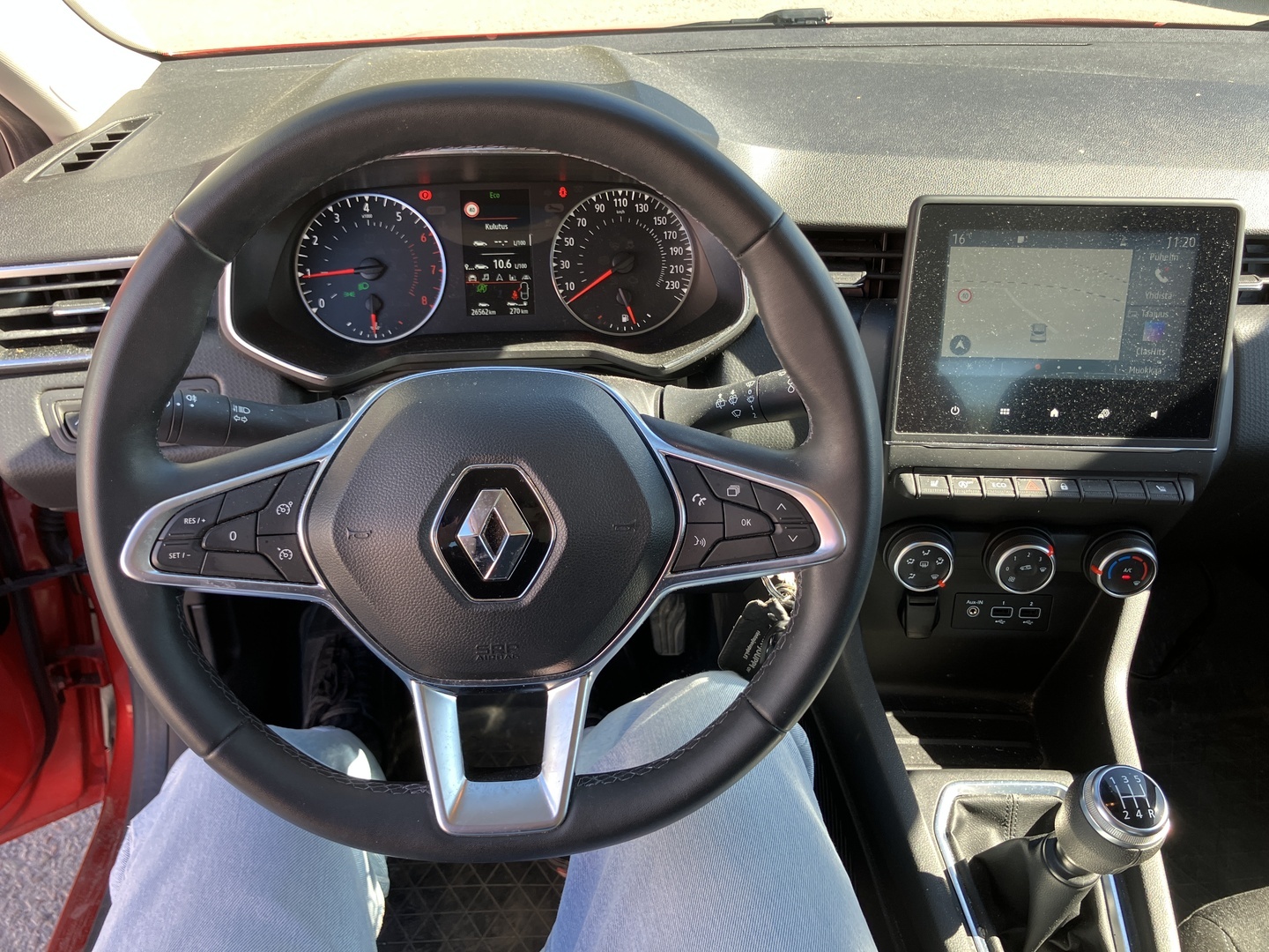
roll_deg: +0.0
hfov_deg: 63.4
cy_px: 476
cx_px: 634
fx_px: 1026
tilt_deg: -31.2
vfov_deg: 49.7
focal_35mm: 28
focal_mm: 3.99
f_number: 1.8
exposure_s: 1/109
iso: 40
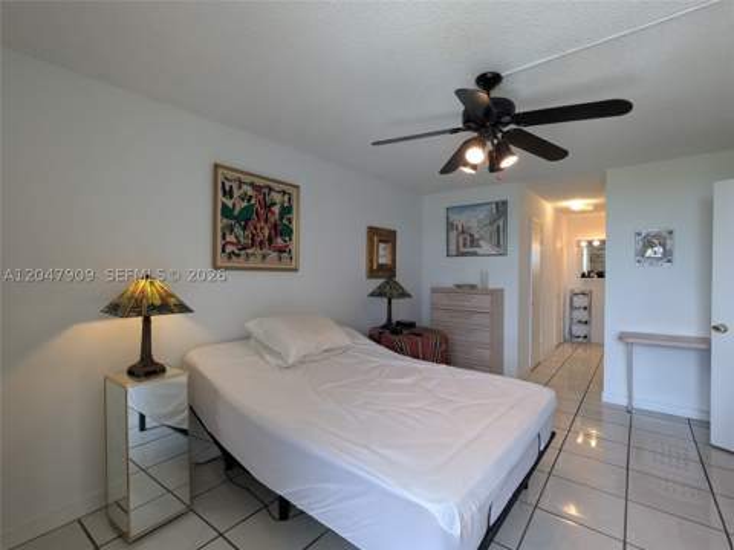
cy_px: 275
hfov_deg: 94.5
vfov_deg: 78.1
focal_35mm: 16
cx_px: 367
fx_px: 339
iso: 59
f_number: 2.2
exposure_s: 1/40
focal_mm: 2.35
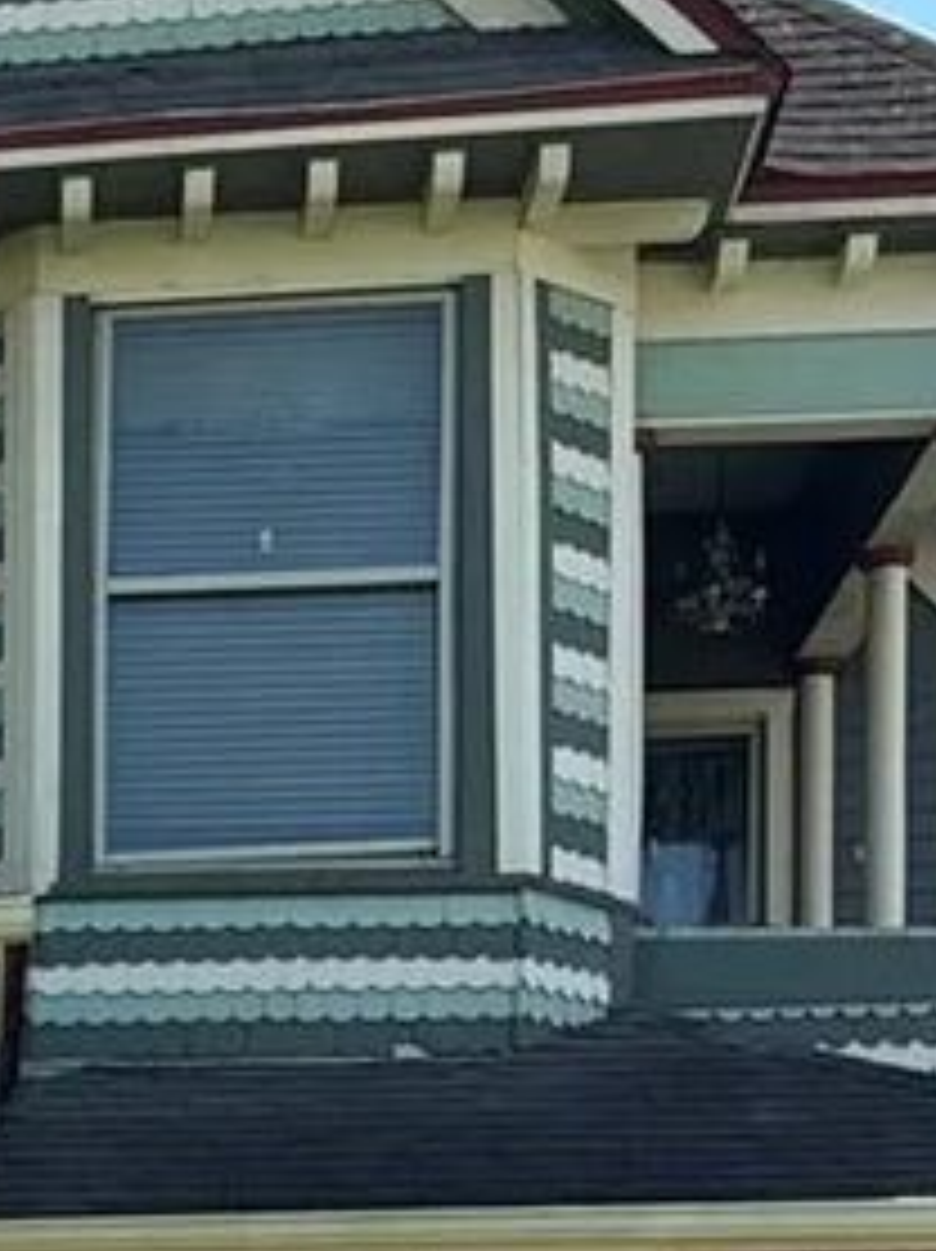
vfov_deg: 15.4
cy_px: 1906
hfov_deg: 11.2
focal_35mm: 118
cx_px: -999
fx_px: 4261
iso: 80
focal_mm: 6.76
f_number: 1.78
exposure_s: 1/2174
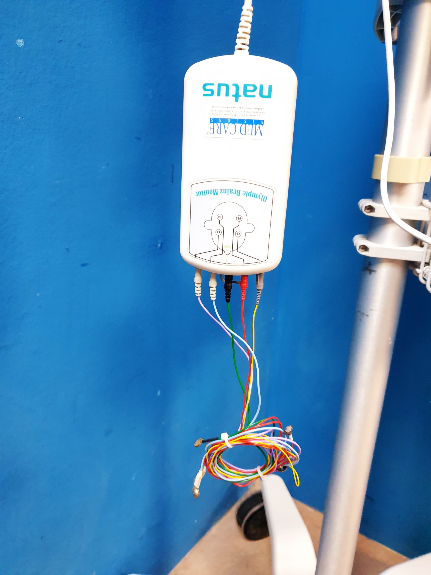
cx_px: 216
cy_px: 288
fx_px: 432
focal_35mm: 26
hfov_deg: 53.1
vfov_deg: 67.3
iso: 250
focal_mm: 4.3
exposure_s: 1/50
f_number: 1.5
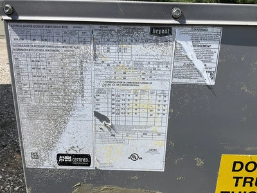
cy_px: 96
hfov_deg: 61.7
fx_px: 215
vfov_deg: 48.2
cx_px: 128
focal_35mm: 29
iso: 25
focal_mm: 3
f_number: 1.8
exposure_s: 1/1534
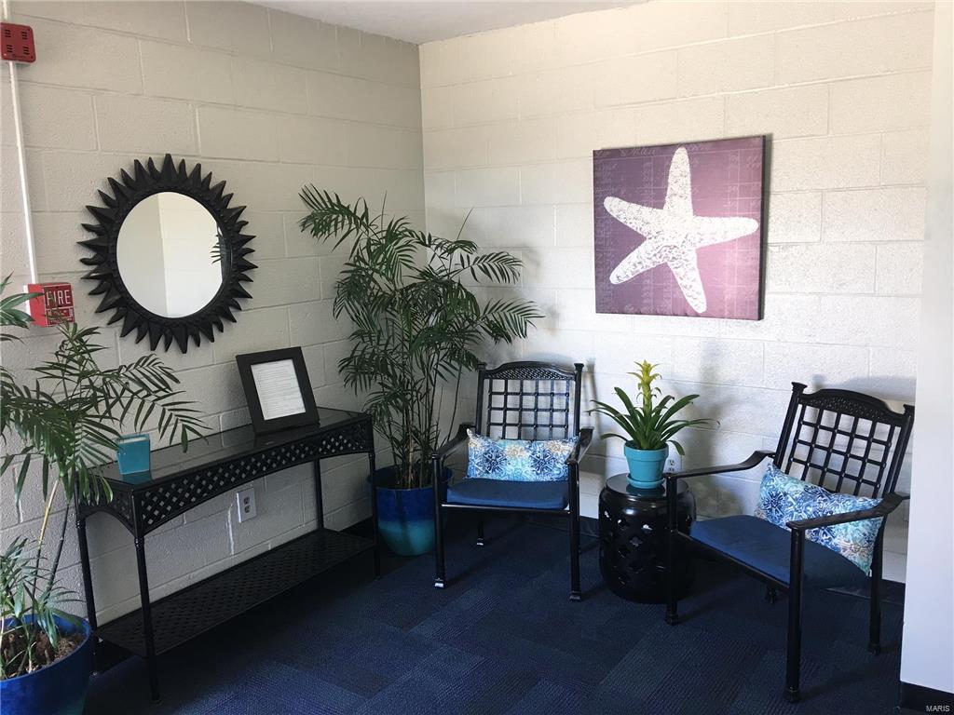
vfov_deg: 48.2
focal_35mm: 29
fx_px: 799
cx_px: 477
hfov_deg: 61.7
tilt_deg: -8.0
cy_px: 358
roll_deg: +1.5
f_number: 2.2
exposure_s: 1/15
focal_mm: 4.15
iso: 25
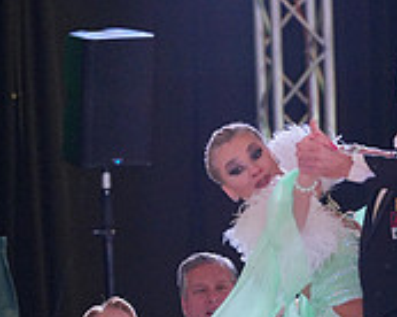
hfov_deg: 3.9
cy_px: 535
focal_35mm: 497
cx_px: 279
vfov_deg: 3.1
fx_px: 5833
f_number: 4
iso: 3200
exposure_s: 1/400
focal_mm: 158
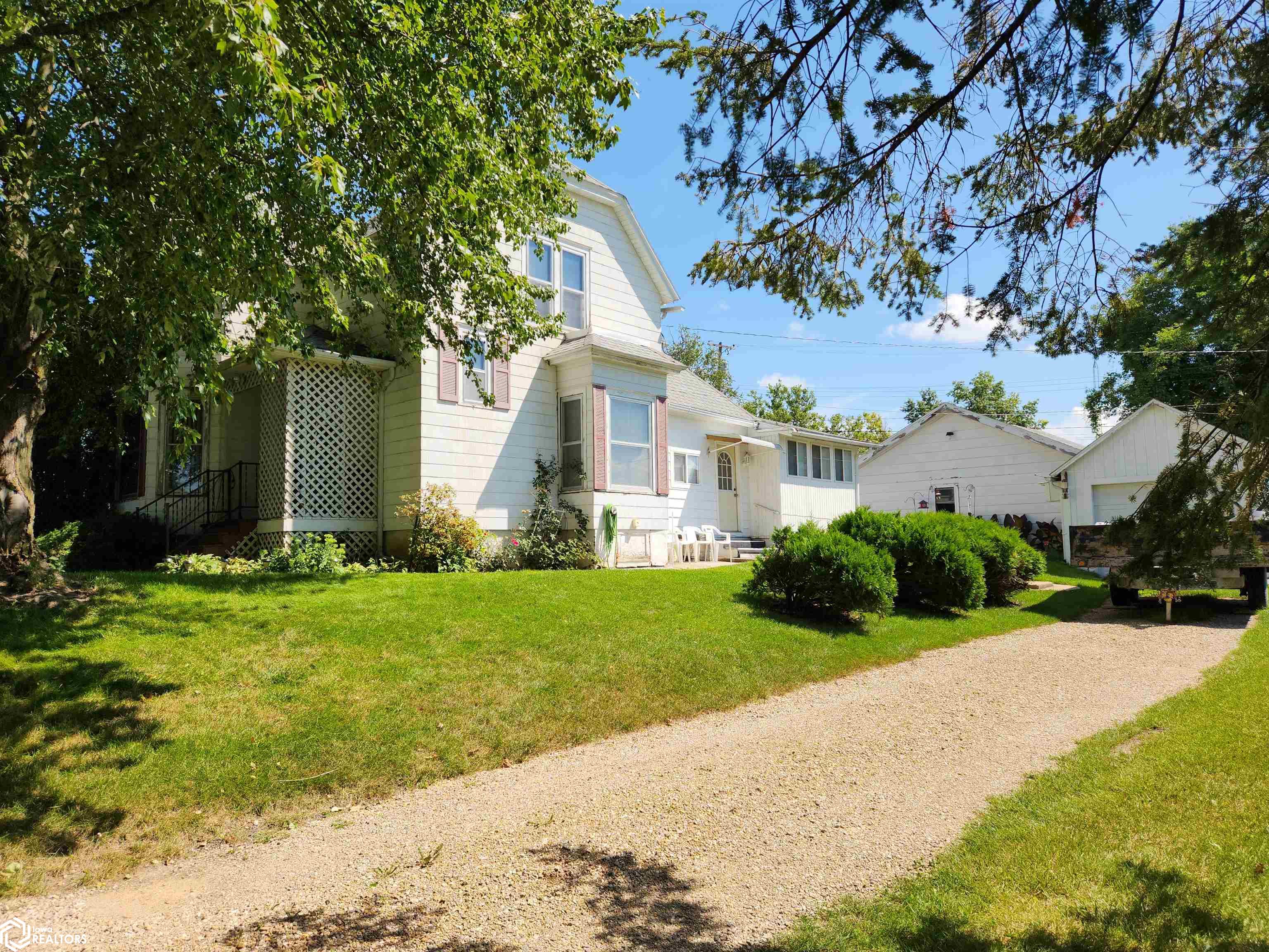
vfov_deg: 58.9
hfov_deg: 73.9
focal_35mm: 23
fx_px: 843
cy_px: 476
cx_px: 634
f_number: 1.8
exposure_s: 1/1286
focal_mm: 5.4
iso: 20
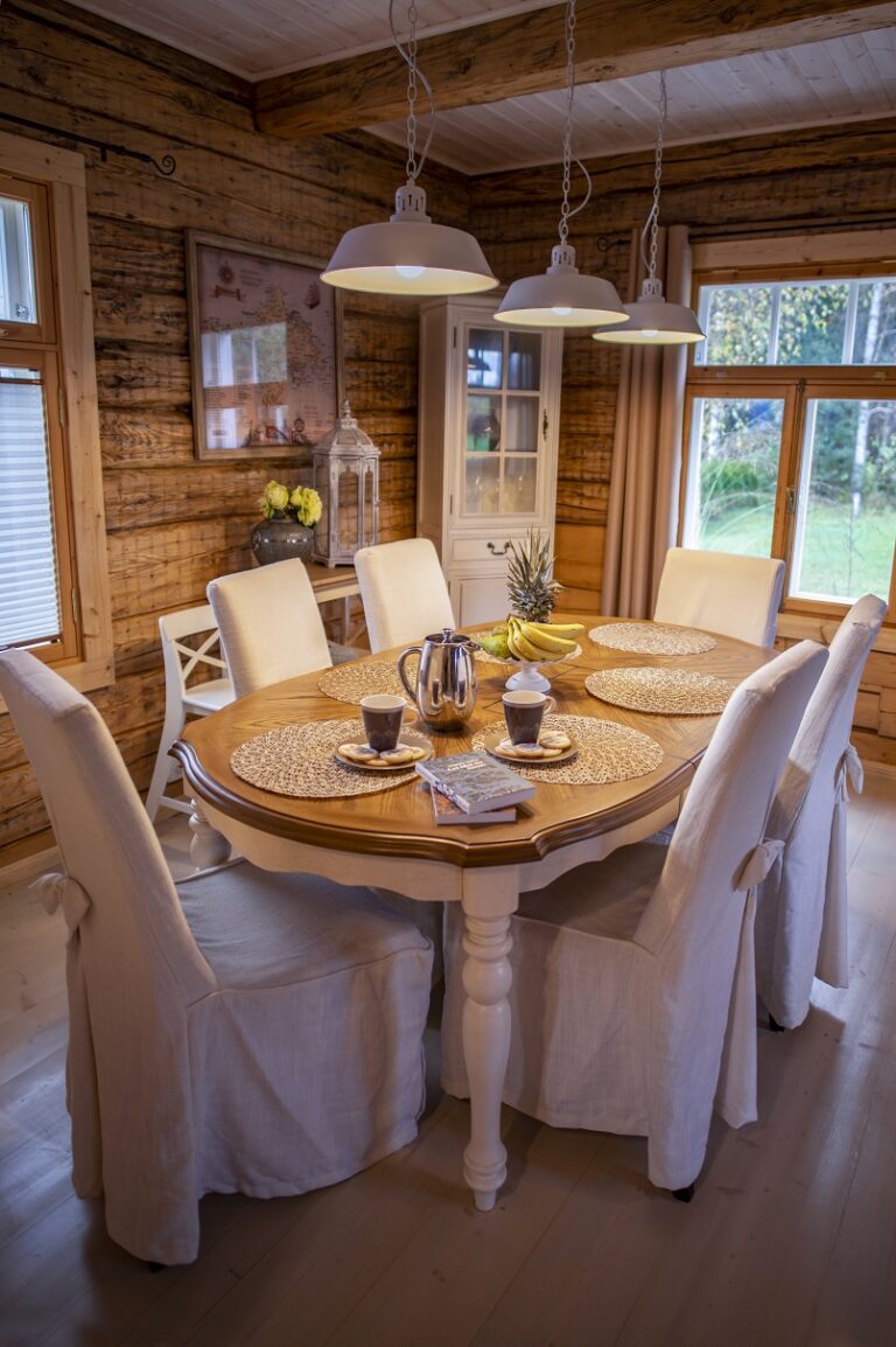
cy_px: 674
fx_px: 748
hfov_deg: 61.9
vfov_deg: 84.0
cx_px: 448
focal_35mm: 20
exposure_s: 1/125
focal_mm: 20
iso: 160
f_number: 1.8
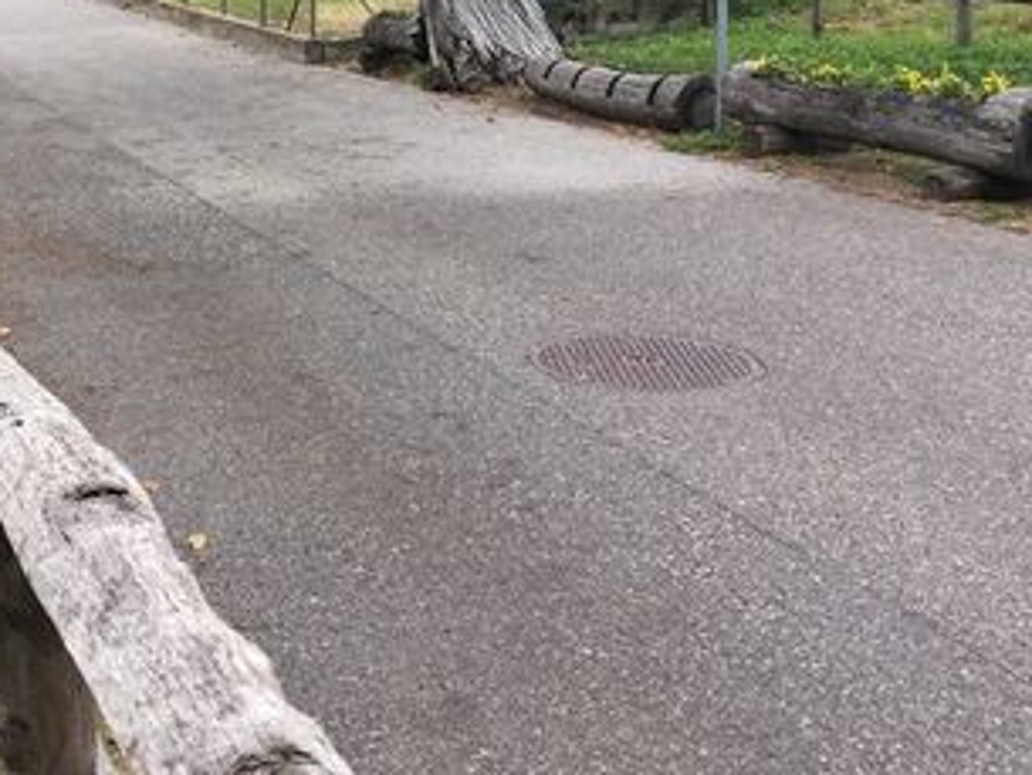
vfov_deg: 24.9
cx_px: 159
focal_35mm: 57
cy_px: 74
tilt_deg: -3.3
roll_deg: -0.2
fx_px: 1700
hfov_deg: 32.5
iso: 25
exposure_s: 1/112
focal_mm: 4.15
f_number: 2.2
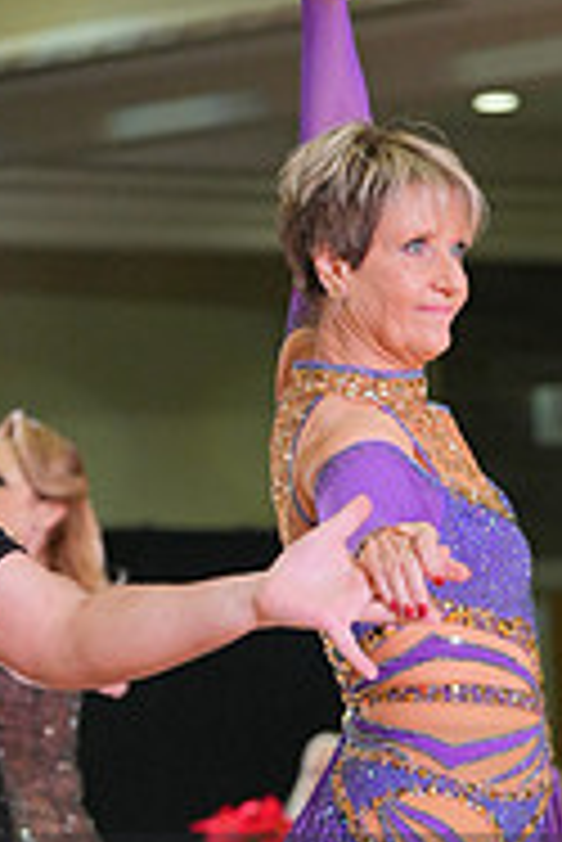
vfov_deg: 6.9
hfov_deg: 4.7
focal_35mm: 295
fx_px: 6895
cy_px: 986
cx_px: 83
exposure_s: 1/400
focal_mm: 95
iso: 2500
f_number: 4
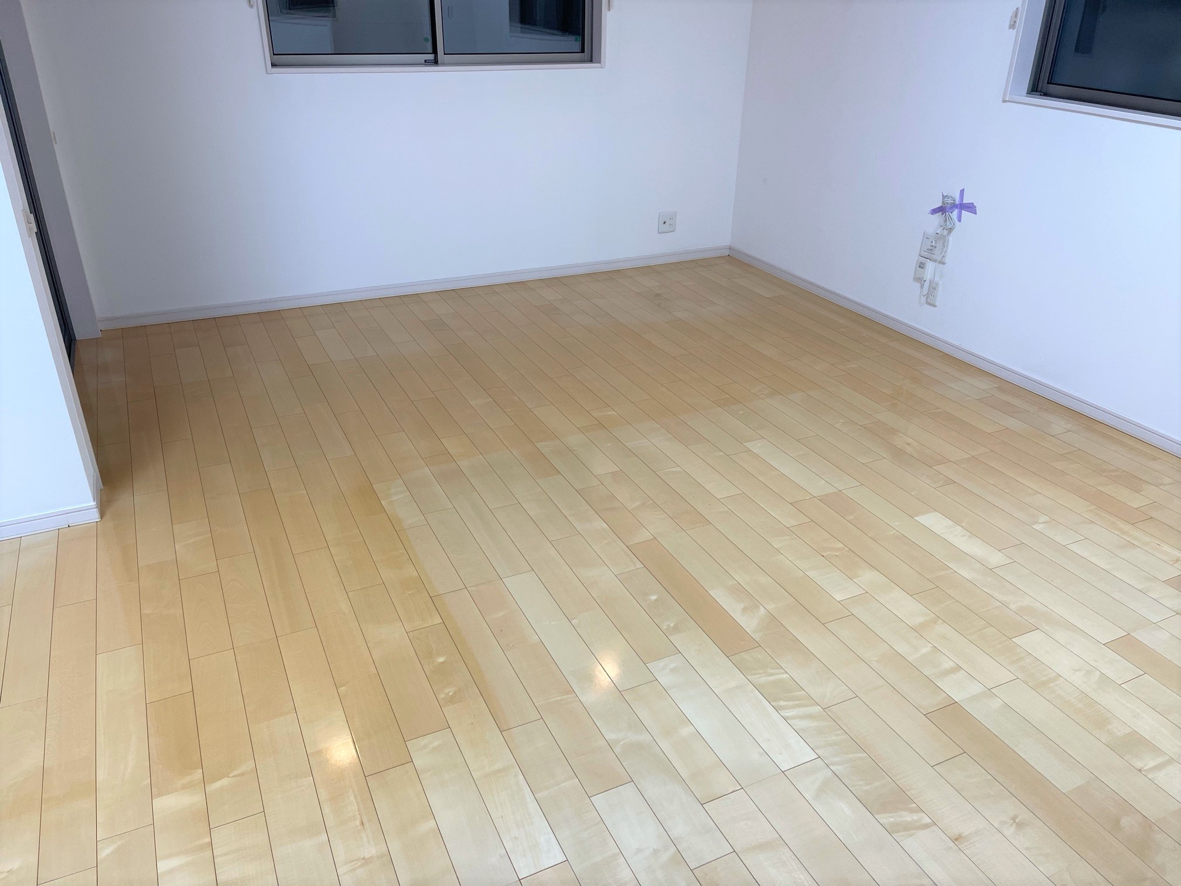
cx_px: 590
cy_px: 443
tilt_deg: -27.4
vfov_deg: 53.1
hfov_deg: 67.3
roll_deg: -1.1
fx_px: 887
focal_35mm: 26
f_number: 1.6
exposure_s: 1/100
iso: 80
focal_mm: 5.1
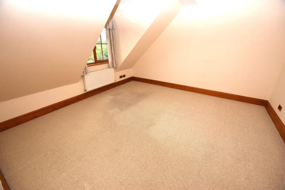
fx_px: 119
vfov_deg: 77.4
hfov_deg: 100.4
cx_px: 142
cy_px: 95
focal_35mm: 15
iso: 100
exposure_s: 1/60
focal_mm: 10
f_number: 4
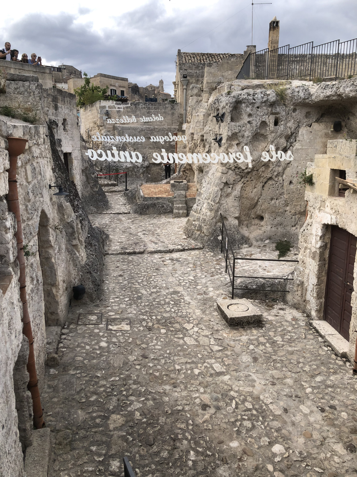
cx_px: 178
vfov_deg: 63.4
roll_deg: +1.0
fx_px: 385
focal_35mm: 28
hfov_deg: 49.7
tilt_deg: -13.0
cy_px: 238
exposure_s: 1/511
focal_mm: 4
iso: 20
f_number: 1.8
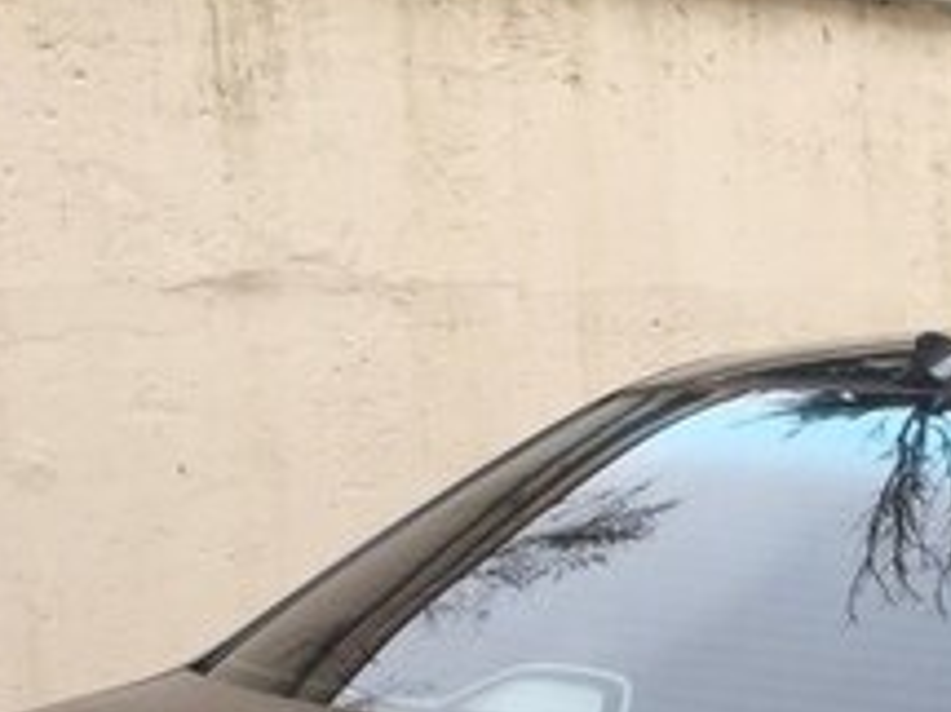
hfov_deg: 21.2
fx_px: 2444
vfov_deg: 15.6
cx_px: 986
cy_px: 966
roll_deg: +0.2
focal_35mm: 89
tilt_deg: -15.7
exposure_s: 1/227
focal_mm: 4.15
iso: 32
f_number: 2.2
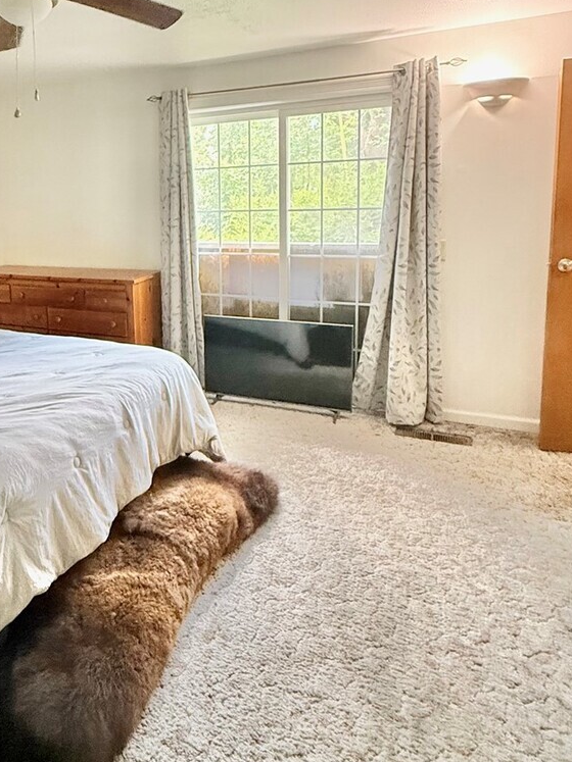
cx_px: 115
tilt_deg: -7.4
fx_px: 595
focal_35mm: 27
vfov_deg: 64.3
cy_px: 281
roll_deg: +1.8
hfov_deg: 48.5
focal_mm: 2.22
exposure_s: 1/60
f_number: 2.2
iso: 640
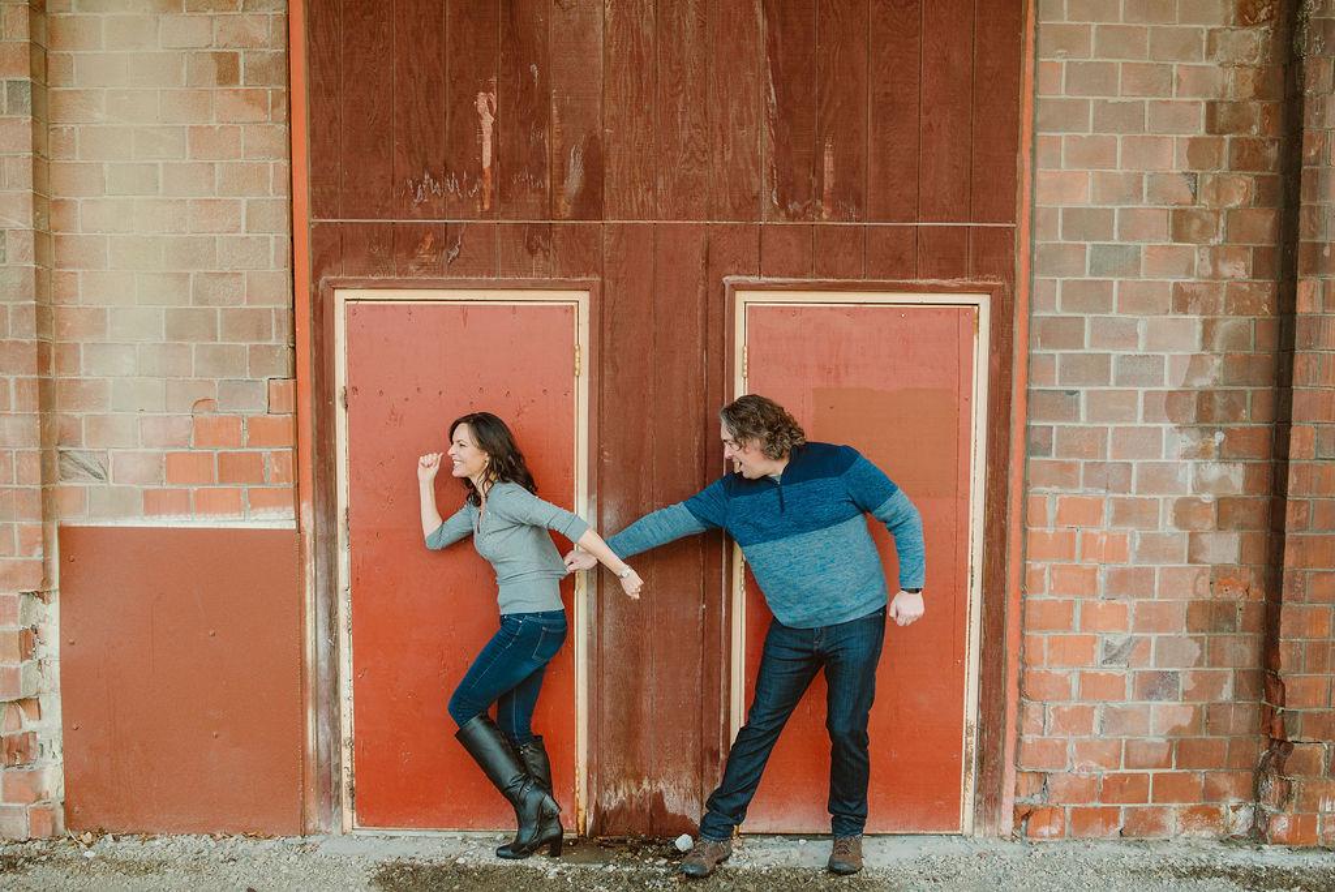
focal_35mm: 27
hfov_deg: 66.9
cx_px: 681
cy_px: 496
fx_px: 1010
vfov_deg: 47.5
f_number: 3.2
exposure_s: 1/500
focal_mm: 24
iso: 250
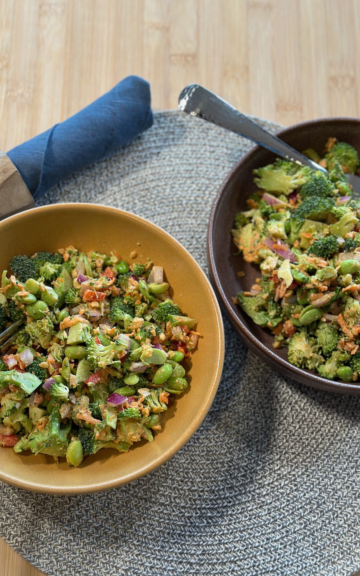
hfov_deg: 25.3
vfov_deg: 39.6
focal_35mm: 51
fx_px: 801
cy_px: 288
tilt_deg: -68.9
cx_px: 165
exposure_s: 1/60
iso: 160
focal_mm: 6.86
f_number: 1.78
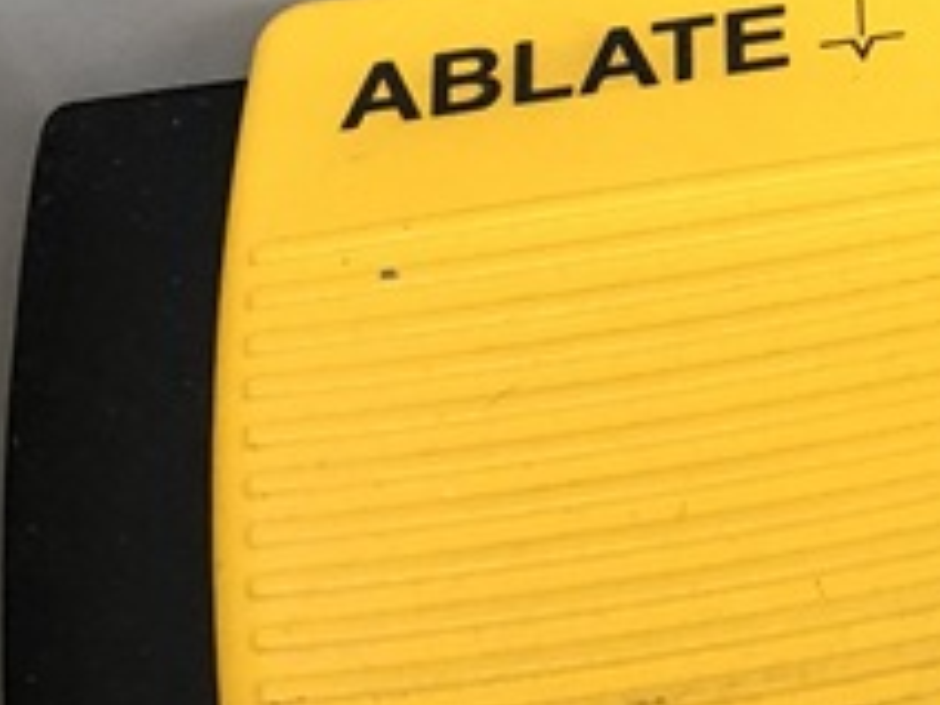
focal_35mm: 133
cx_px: 1397
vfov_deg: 10.9
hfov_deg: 13.9
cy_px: -222
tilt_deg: -56.6
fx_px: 3612
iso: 25
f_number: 1.8
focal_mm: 3.99
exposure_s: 1/30
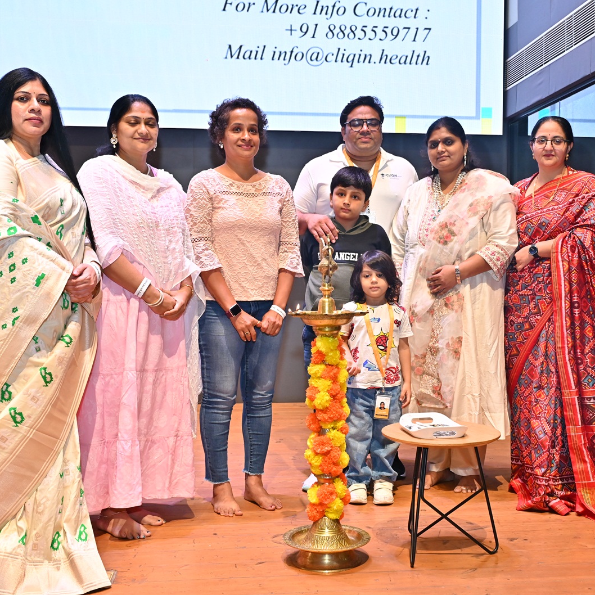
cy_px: 301
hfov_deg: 38.5
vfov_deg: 38.6
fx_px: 849
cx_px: 343
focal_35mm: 44
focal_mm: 33.5
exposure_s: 1/125
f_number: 7.1
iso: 1000
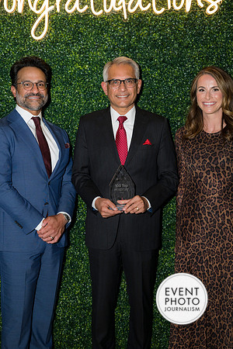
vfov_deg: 36.9
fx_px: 524
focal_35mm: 54
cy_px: 174
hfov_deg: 25.1
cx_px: 116
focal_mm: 54
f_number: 5
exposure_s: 1/160
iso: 800
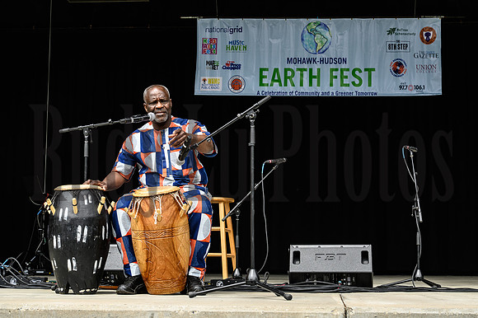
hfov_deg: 28.9
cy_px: 159
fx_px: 929
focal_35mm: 70
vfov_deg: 19.4
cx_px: 239
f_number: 10
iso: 200
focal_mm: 70
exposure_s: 1/100
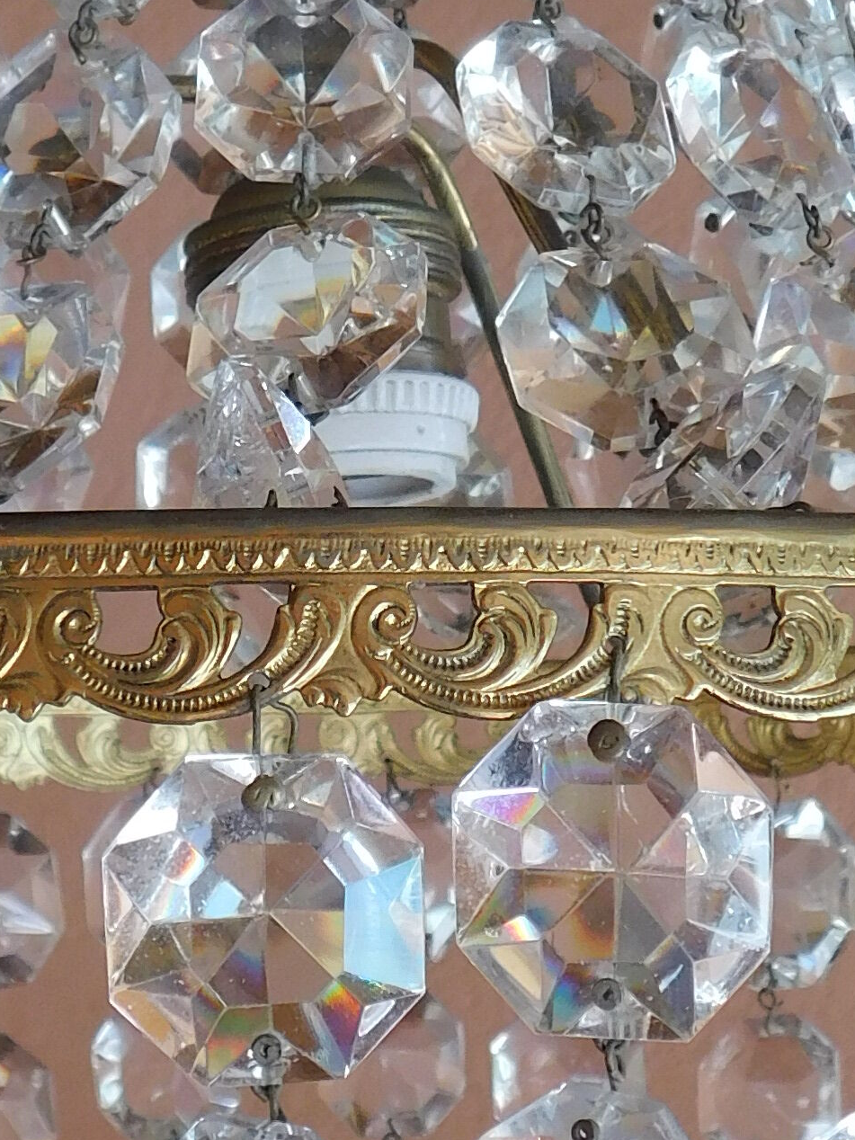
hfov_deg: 13.6
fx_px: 3590
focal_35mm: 109
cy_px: 604
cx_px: 386
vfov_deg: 18.0
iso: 125
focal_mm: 5.3
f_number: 3.2
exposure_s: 1/80
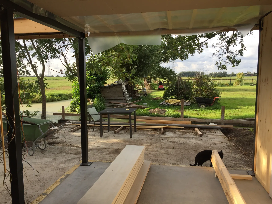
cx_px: 136
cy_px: 102
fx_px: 228
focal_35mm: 29
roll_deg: +1.9
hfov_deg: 61.7
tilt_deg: -5.2
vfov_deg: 48.2
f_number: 2.2
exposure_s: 1/501
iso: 32
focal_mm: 4.15
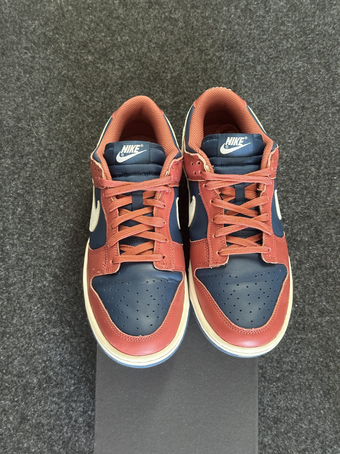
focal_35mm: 48
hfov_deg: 30.3
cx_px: 170
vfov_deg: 39.7
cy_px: 227
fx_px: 629
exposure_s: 1/33
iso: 250
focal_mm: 6.86
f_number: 1.78
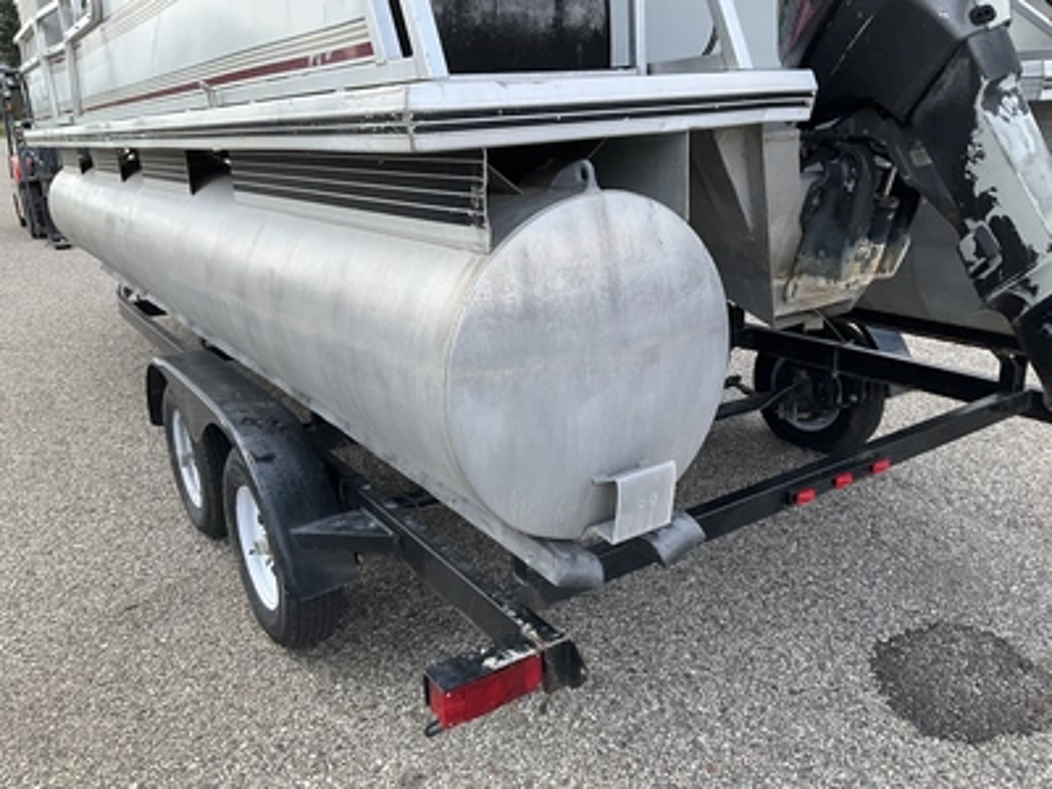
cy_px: 394
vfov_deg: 48.2
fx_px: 881
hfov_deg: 61.7
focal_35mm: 29
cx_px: 526
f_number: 1.8
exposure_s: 1/613
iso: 25
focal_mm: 3
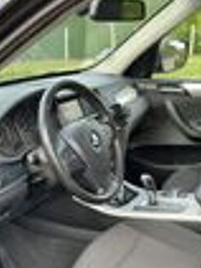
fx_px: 426
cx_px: 80
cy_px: 221
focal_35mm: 55
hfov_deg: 26.5
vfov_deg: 33.7
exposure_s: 1/120
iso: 50
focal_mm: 3
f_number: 1.8
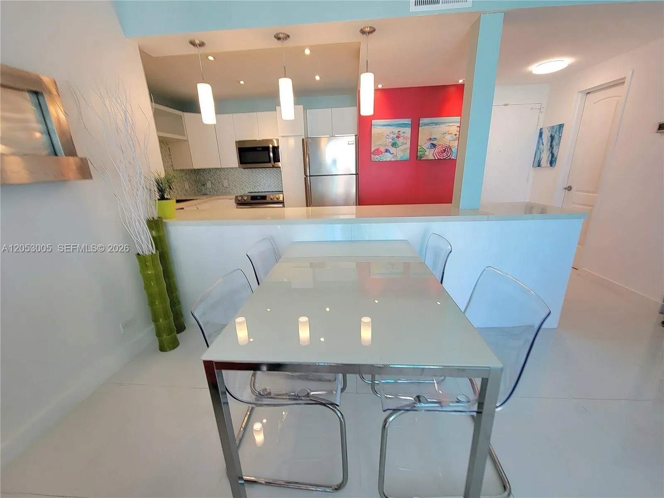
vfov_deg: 89.9
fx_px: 249
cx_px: 332
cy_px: 249
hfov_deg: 106.2
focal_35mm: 13
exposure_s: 1/60.2
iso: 64
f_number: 2.2
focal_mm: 2.2
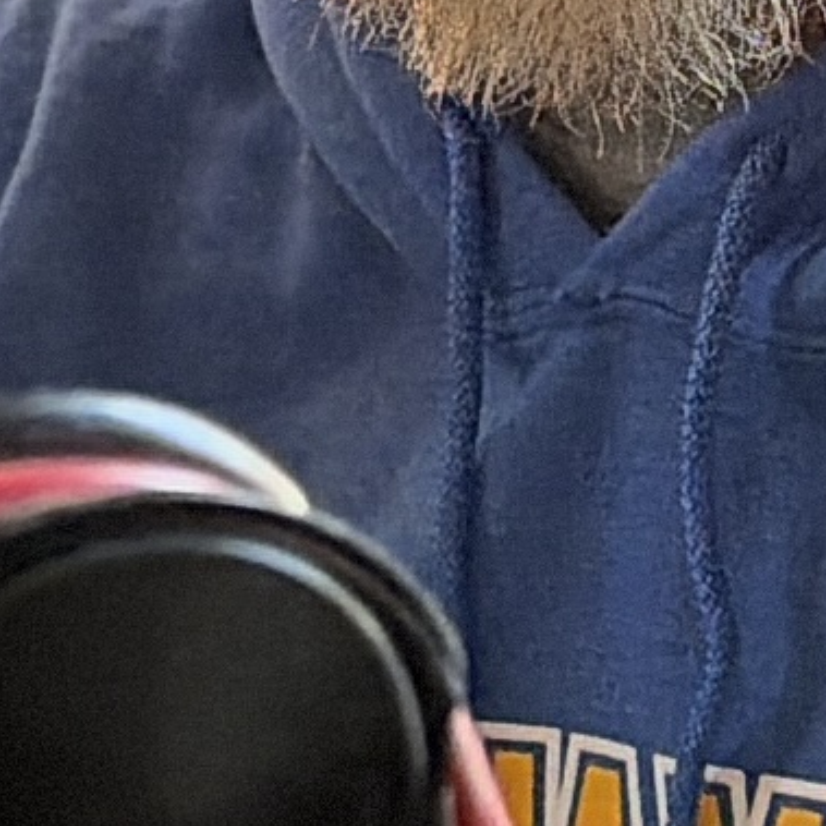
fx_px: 6047
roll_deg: -0.3
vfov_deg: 7.4
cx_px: -1259
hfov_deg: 7.3
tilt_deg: -17.6
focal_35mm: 224
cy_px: -1008
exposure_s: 1/179
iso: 200
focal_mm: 5.96
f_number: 1.6
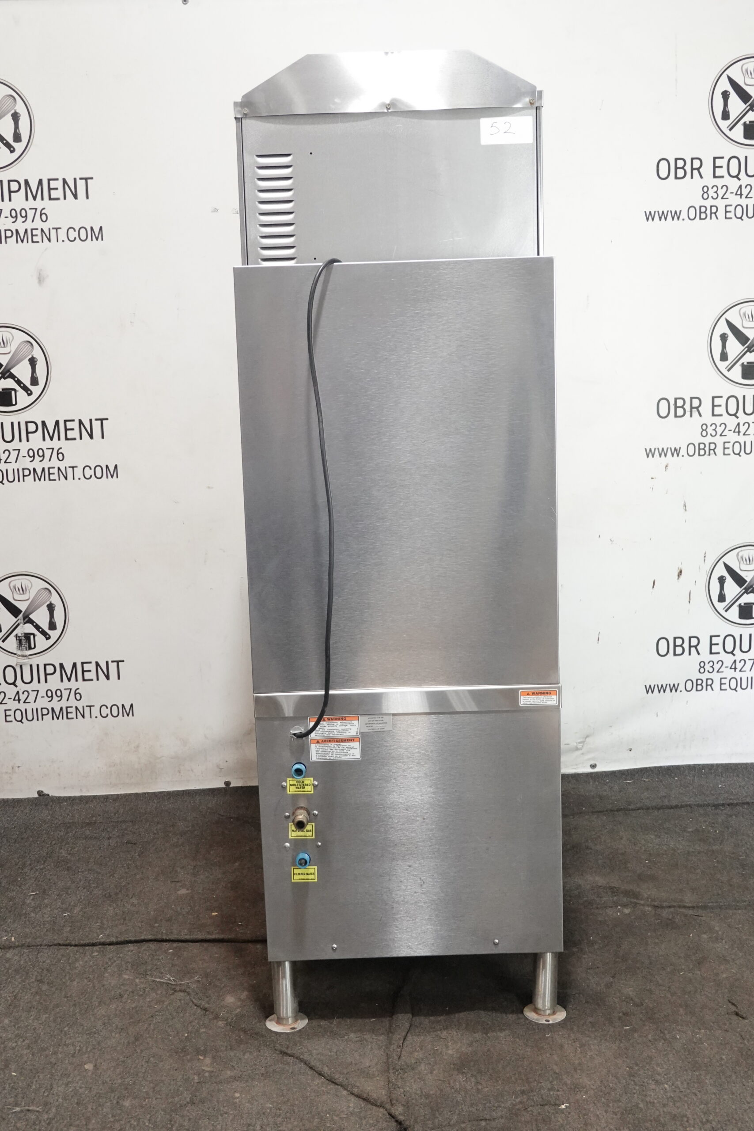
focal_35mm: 42
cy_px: 566
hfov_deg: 31.9
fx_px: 1319
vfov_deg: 46.4
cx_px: 377
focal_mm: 15.59
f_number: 4
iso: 1250
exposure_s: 1/50
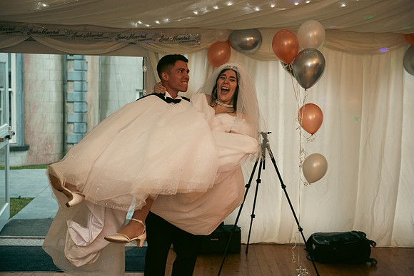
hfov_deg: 39.6
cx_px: 207
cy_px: 138
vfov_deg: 27.0
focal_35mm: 50
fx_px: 575
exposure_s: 1/160
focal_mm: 50
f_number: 3.5
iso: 800
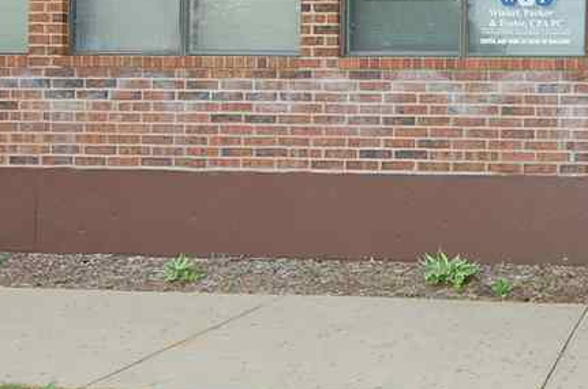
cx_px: 600
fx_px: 1743
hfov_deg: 18.6
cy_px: 111
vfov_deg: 12.7
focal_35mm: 107
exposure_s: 1/160
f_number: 7.1
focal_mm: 24
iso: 400
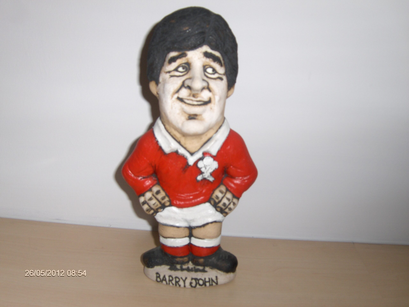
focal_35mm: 35
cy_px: 154
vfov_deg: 40.7
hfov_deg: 52.6
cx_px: 204
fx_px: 414
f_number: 5.5
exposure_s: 1/60
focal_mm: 7.5
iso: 100
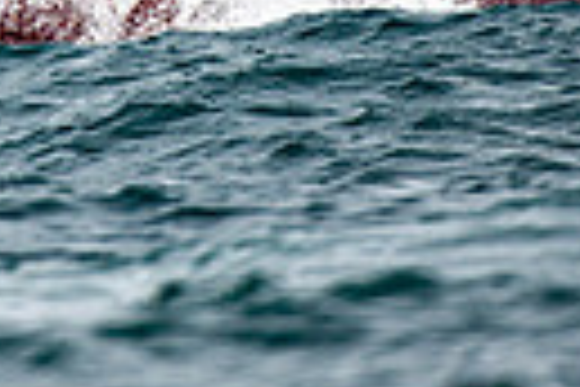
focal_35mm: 1796
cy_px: -441
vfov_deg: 0.8
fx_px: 28933
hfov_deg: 1.1
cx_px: -99
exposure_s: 1/3200
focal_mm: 400
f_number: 5
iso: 400
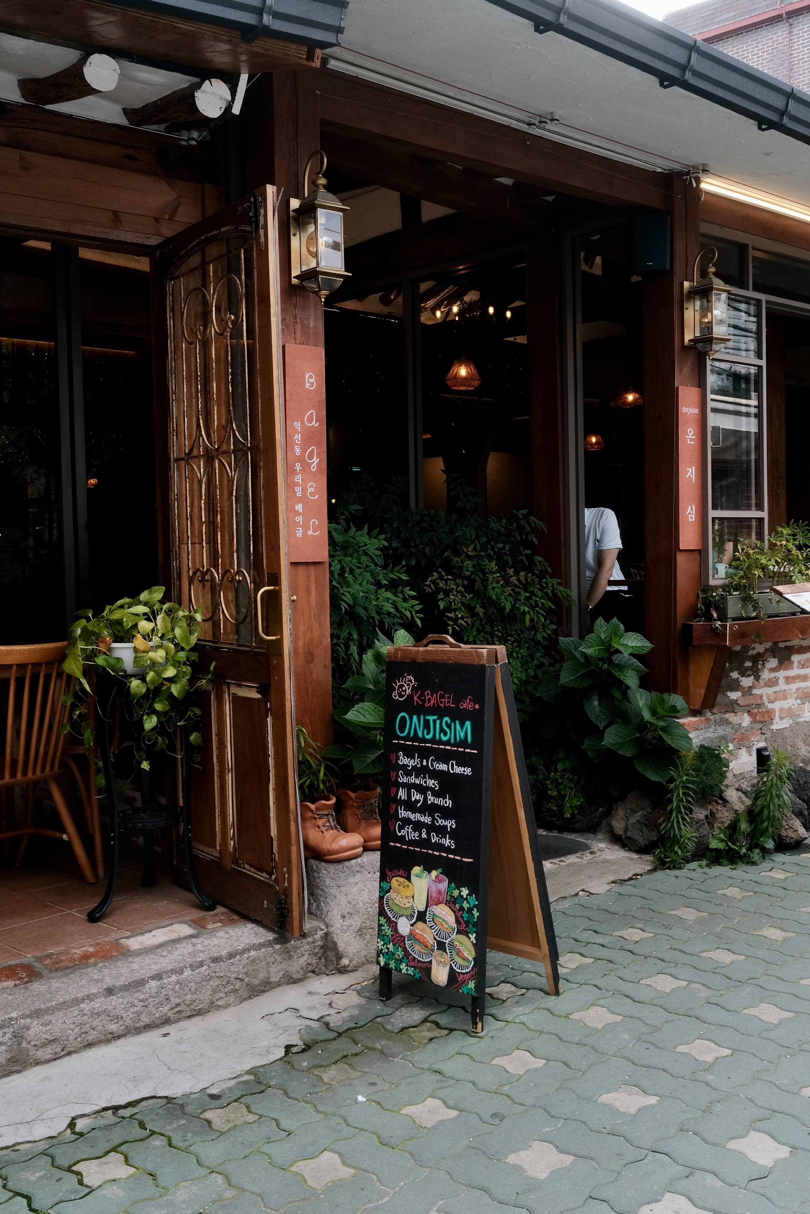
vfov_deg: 54.4
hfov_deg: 37.9
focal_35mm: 35
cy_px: 607
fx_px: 1181
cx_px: 405
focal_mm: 23
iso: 800
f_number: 13
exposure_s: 1/100
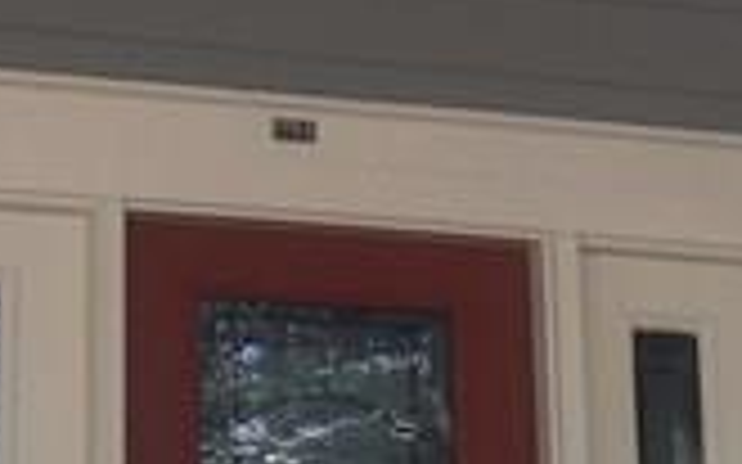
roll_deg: +1.2
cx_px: 504
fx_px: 3861
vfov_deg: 6.8
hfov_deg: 11.0
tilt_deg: +18.1
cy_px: -23
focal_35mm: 191
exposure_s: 1/165
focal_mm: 4.15
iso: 32
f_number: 2.2
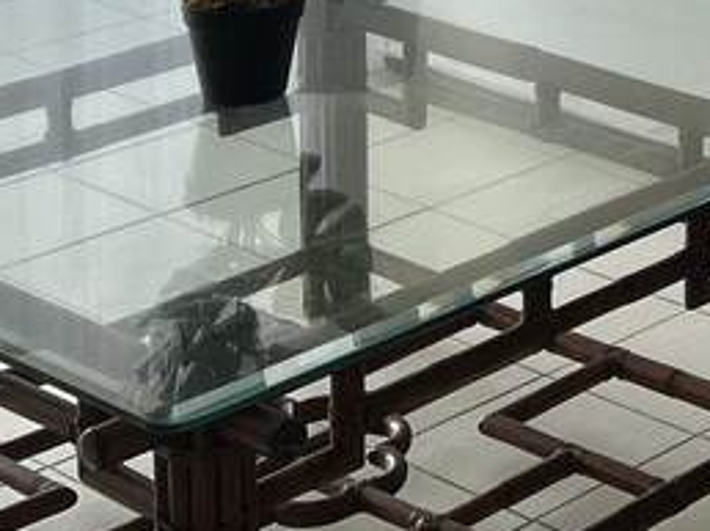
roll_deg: -1.7
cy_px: -424
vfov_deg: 10.8
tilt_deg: -8.3
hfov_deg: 14.2
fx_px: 2643
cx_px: 1093
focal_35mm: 129
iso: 40
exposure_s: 1/165
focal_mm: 5.7
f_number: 1.5
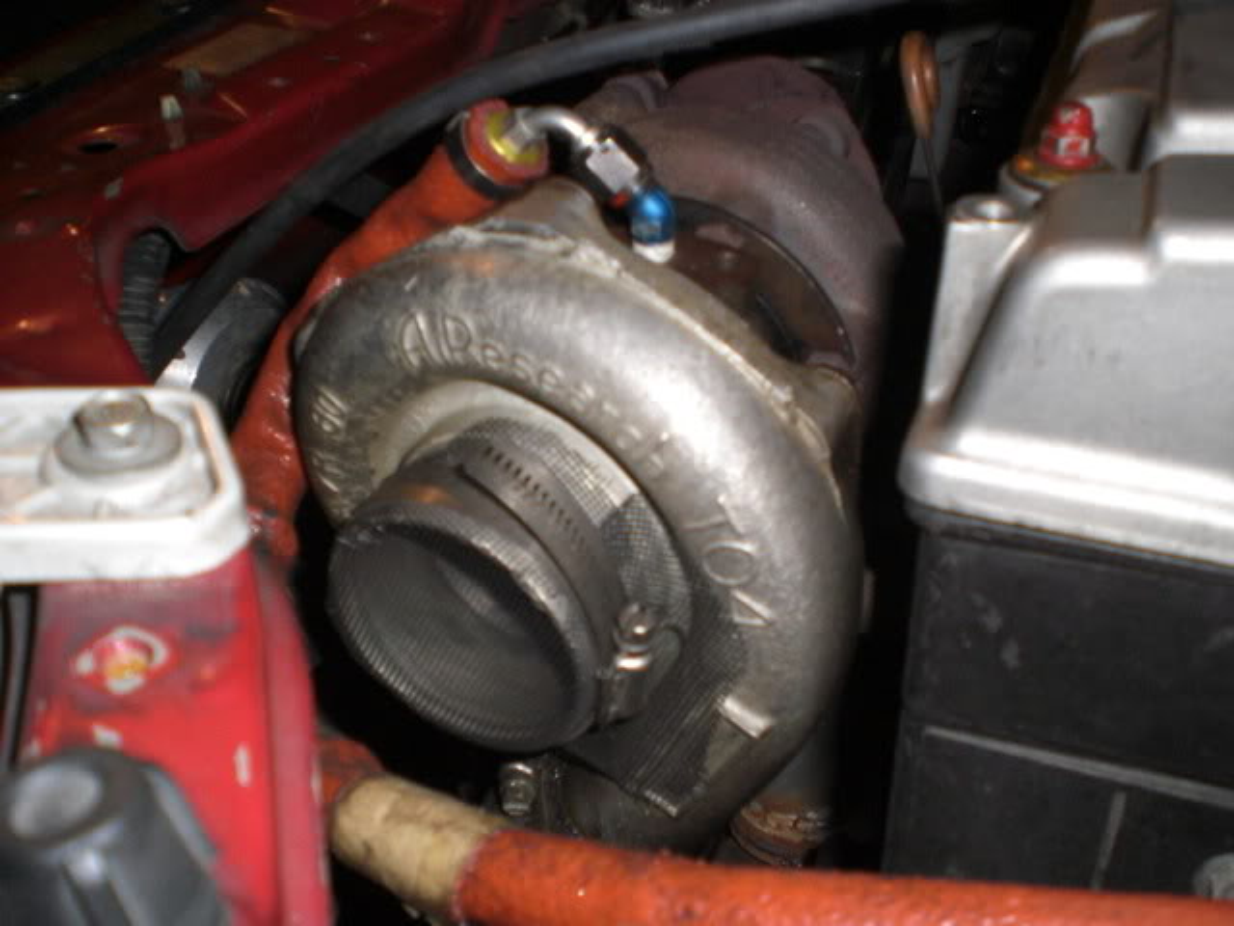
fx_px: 1355
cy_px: 463
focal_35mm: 38
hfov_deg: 49.0
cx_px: 617
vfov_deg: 37.7
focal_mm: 6.3
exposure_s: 1/60
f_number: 3.1
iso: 200
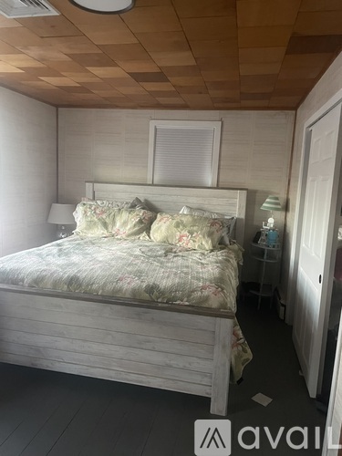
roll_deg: -2.5
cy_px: 228
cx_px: 171
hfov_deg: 53.1
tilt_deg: -7.4
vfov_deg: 67.3
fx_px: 343
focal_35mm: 26
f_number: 1.6
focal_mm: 4.2
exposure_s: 1/32
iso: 640
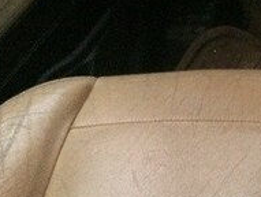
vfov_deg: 14.0
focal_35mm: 100
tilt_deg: -24.4
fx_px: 755
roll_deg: +3.8
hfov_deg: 17.6
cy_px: -92
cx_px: 394
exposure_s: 1/17
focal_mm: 4.15
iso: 500
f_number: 2.2
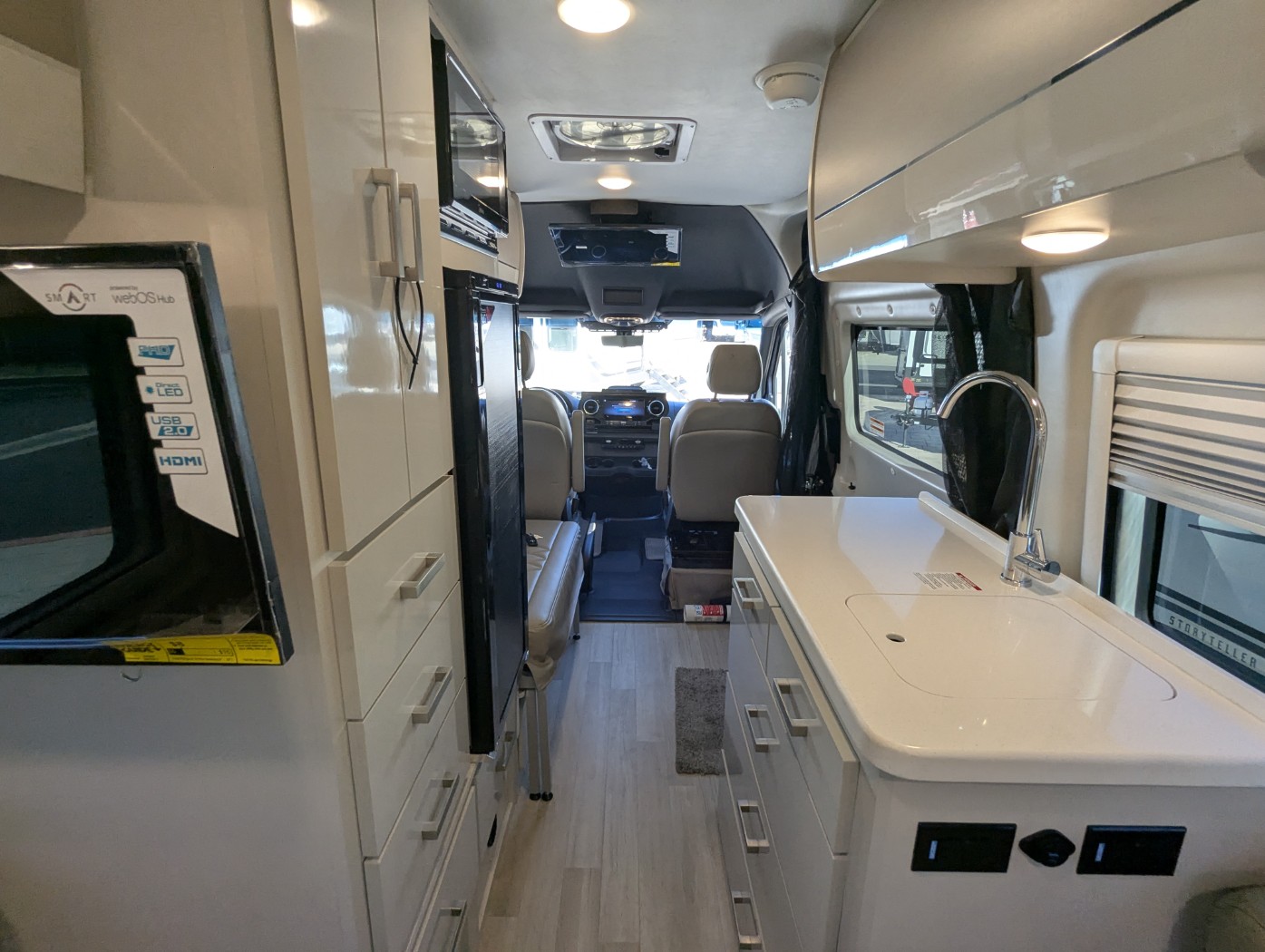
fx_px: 585
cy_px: 476
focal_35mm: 16
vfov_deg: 78.2
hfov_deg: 94.4
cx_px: 632
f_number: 2.2
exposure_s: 1/201
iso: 141
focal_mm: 2.35
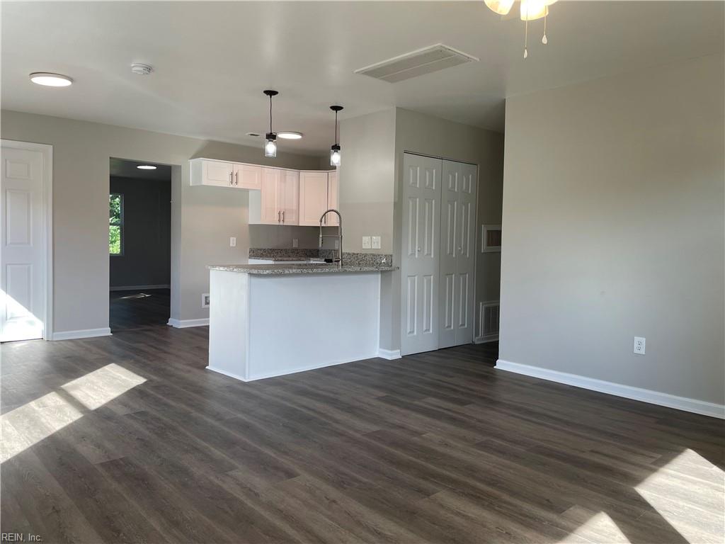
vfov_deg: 53.1
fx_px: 545
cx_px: 362
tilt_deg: -3.7
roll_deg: -0.9
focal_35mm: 26
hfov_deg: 67.3
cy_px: 272
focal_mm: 4.2
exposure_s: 1/120
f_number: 1.6
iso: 40
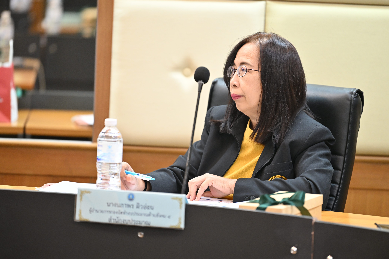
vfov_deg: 6.9
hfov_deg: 10.3
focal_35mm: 200
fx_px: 2161
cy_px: 130
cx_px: 194
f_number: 2.8
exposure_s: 1/160
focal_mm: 200
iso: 1600
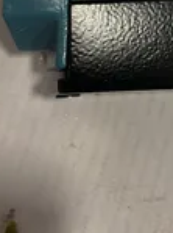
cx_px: 162
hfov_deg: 20.4
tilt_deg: -80.9
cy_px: 20
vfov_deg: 26.8
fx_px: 468
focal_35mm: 70
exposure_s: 1/60
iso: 160
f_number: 1.6
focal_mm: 4.2
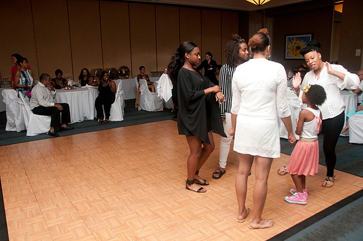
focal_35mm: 27
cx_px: 182
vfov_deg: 47.8
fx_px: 272
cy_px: 120
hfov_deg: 67.5
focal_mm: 18
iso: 800
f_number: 5.6
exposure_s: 1/125
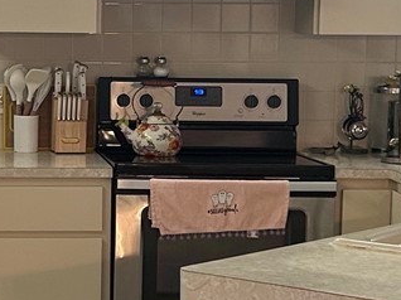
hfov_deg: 14.9
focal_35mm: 131
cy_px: 163
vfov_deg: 11.3
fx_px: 1516
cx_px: 44
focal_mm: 5.7
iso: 100
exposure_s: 1/60
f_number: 1.5
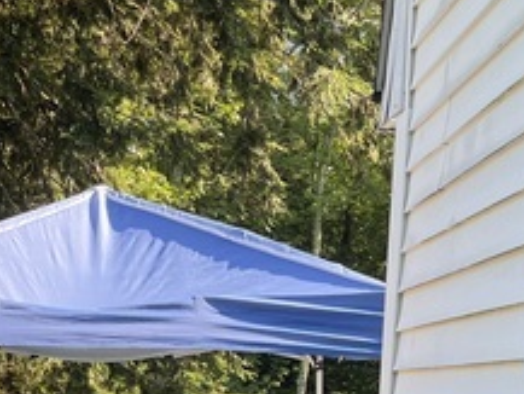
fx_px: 1212
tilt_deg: -6.0
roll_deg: -1.3
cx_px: 23
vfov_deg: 17.1
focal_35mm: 80
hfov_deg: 23.6
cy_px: 539
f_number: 1.6
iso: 50
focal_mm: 5.1
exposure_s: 1/598
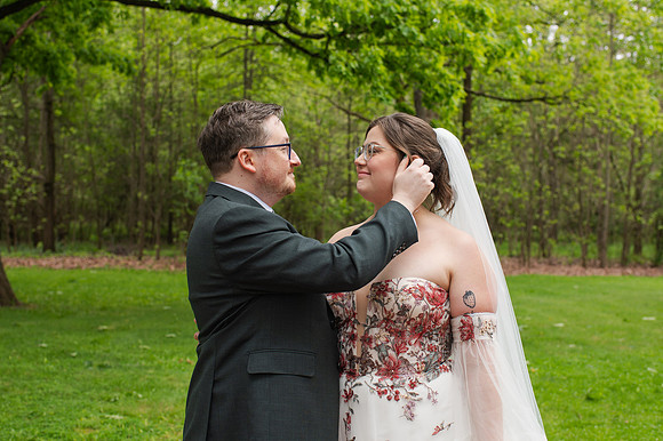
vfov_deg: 28.0
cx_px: 331
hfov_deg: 41.1
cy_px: 205
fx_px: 884
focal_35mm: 48
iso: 100
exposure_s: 1/320
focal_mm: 35
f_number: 3.5
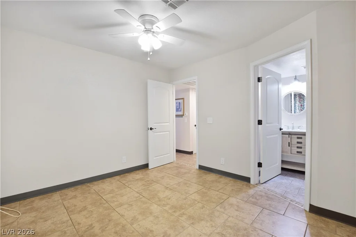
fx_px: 148
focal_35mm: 15
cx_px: 178
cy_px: 118
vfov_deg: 77.3
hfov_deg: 100.4
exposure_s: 1/20
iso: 400
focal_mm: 10
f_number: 8
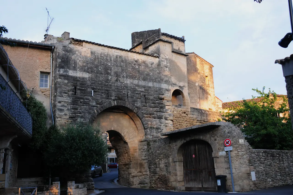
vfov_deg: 31.8
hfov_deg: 46.5
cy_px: 98
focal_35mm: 42
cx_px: 146
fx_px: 341
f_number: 5
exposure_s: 1/100
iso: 400
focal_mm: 28
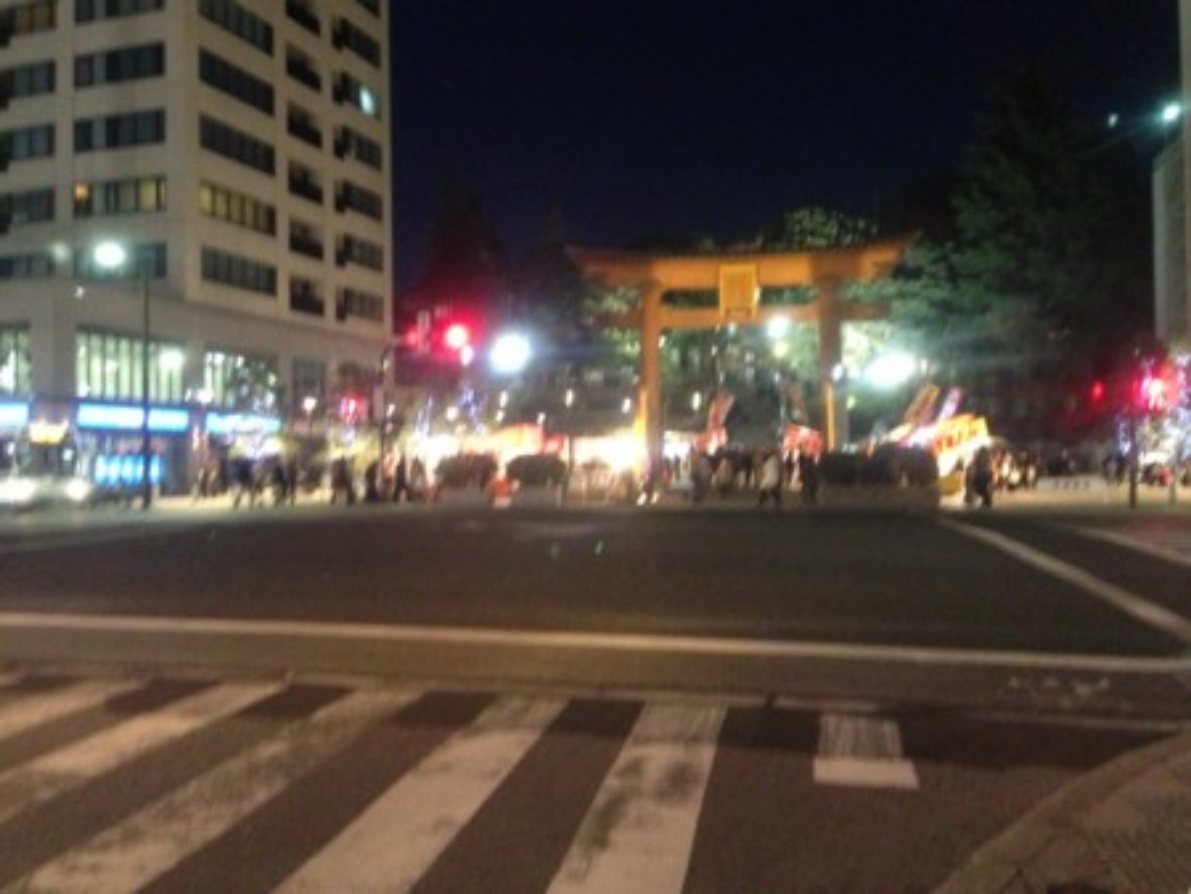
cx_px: 596
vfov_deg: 43.0
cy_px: 447
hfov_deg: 55.3
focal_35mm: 33
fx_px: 1136
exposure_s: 1/15
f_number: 2.4
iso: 800
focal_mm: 4.13
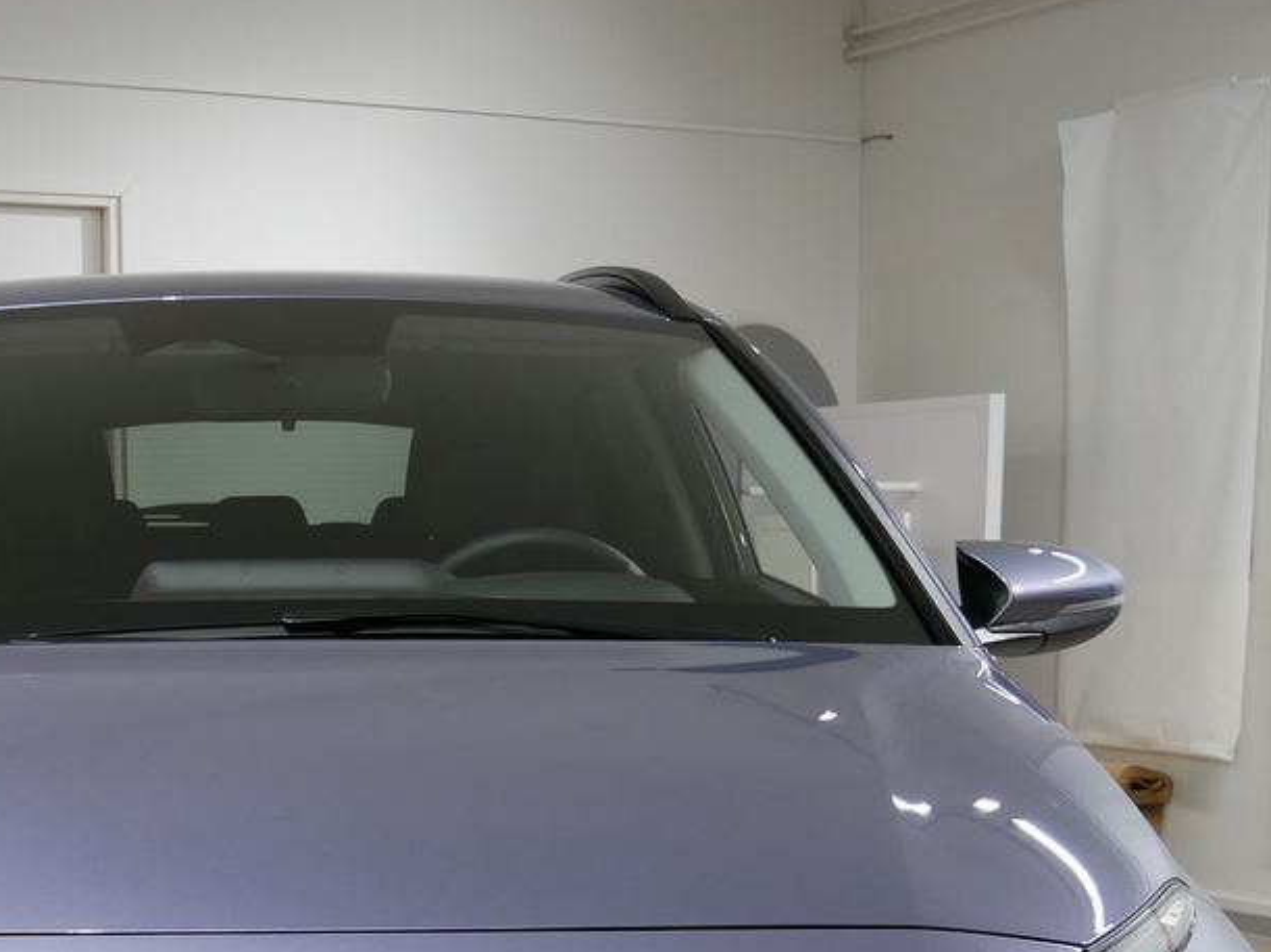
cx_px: 273
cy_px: 989
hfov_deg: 30.1
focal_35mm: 63
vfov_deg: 22.2
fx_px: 2312
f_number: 3.5
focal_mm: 12
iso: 320
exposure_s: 1/60
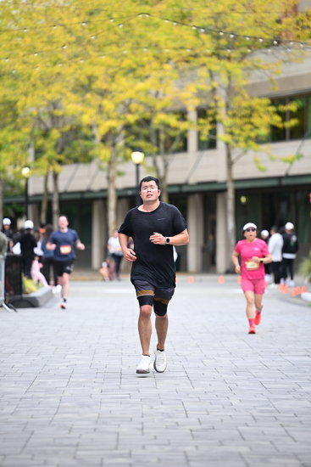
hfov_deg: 8.3
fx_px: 2137
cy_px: 234
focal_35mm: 165
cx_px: 156
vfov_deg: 12.4
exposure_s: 1/1600
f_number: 2.8
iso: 640
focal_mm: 165
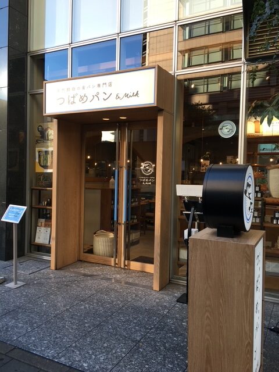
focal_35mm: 29
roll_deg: -1.5
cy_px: 186
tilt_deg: -1.3
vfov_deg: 61.7
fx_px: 312
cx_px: 140
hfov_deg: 48.2
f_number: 2.2
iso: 32
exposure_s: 1/120
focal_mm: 4.15
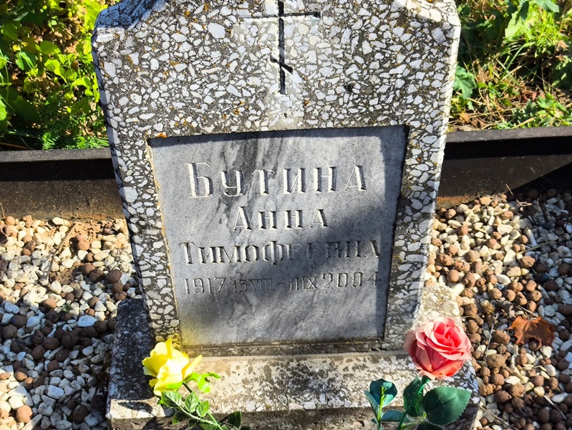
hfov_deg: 38.2
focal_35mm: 50
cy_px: 215
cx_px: 286
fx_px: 827
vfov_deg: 29.1
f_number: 1.7
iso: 50
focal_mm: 4.71
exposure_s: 1/754
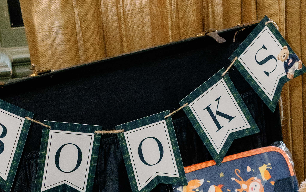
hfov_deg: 16.8
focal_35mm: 123
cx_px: 257
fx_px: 1026
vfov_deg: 10.1
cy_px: 340
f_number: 4
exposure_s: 1/200
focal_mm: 36
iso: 2500
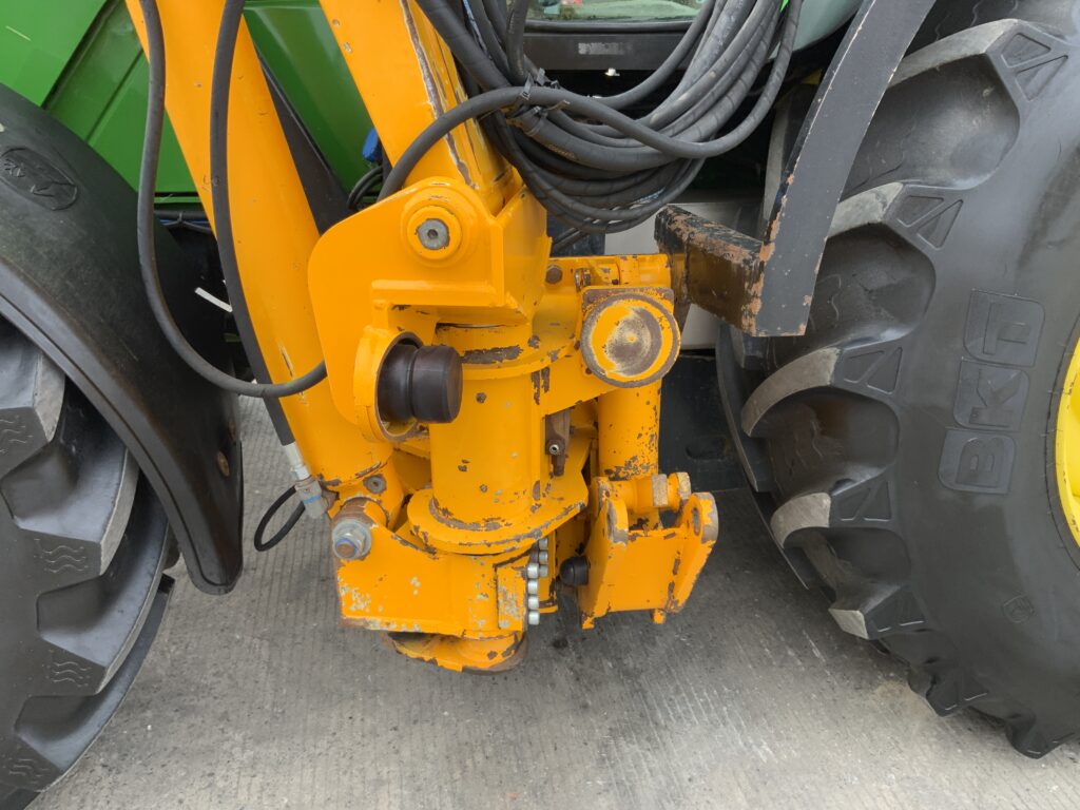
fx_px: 905
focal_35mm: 29
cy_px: 405
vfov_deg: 48.2
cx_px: 540
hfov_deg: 61.7
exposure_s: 1/208
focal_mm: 3
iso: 16
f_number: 1.8
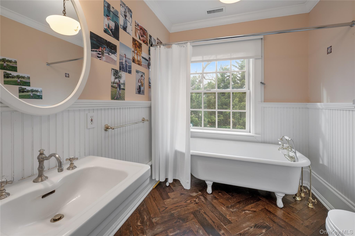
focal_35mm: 14
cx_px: 178
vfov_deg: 81.1
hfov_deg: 104.3
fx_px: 138
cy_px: 118
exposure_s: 1/3
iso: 200
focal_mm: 14
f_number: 11
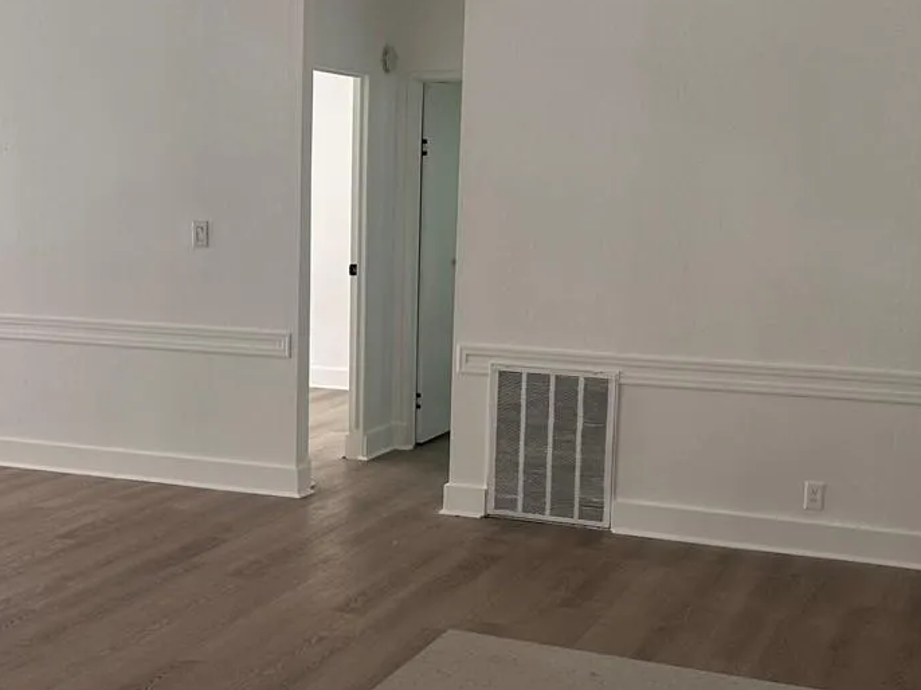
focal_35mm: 56
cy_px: 423
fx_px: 1489
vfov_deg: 26.0
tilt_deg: -10.7
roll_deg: -0.2
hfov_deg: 34.0
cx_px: 305
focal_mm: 6.86
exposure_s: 1/121
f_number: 1.78
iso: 80
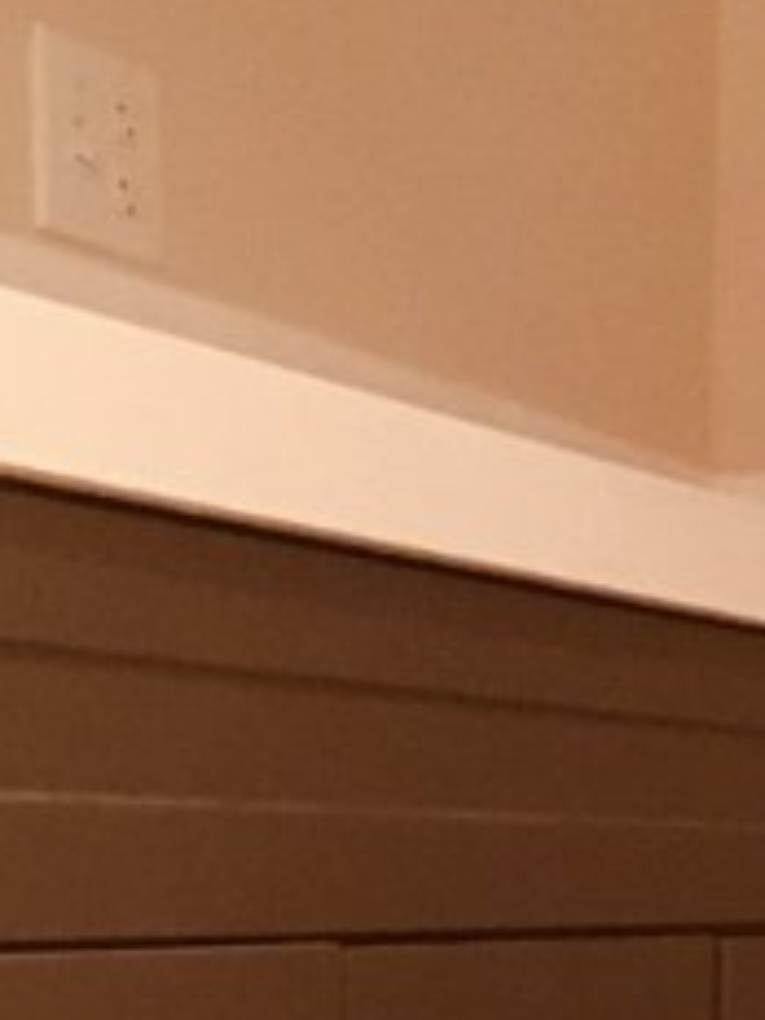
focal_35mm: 96
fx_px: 2829
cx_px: 914
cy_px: 1275
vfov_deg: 19.1
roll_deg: -2.0
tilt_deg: -7.9
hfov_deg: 14.9
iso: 500
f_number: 2.2
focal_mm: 4.15
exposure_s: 1/15
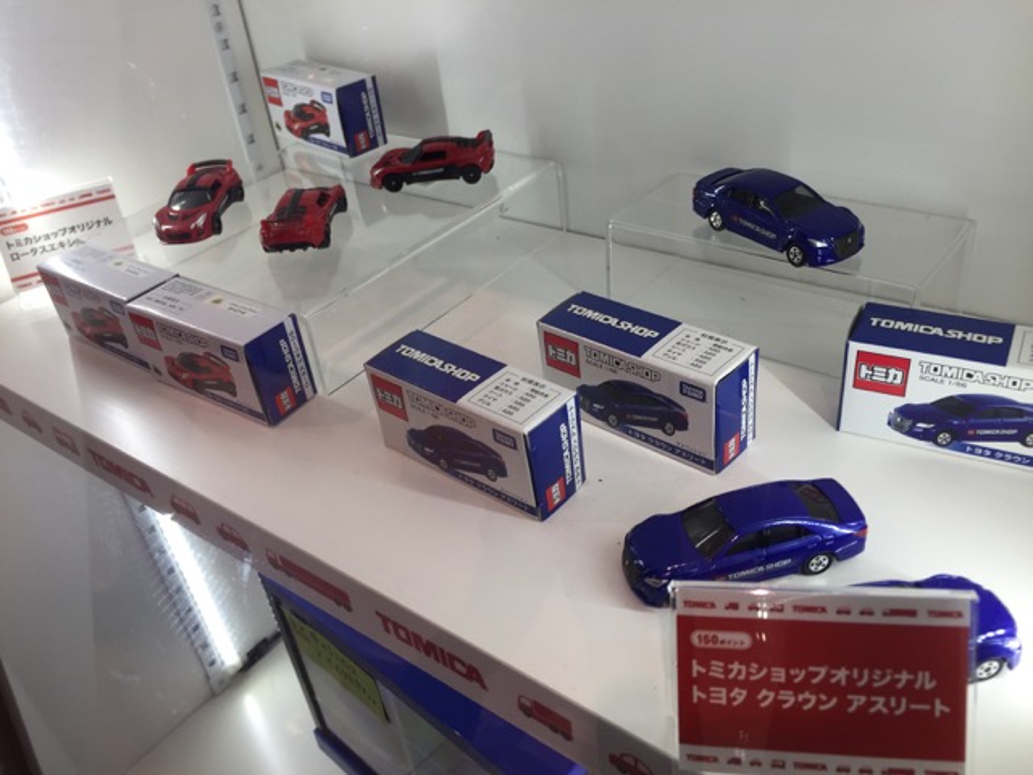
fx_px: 865
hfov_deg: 61.7
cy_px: 388
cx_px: 516
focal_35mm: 29
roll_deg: +8.3
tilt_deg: -32.0
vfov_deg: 48.2
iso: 32
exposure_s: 1/100
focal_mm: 4.15
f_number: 2.2
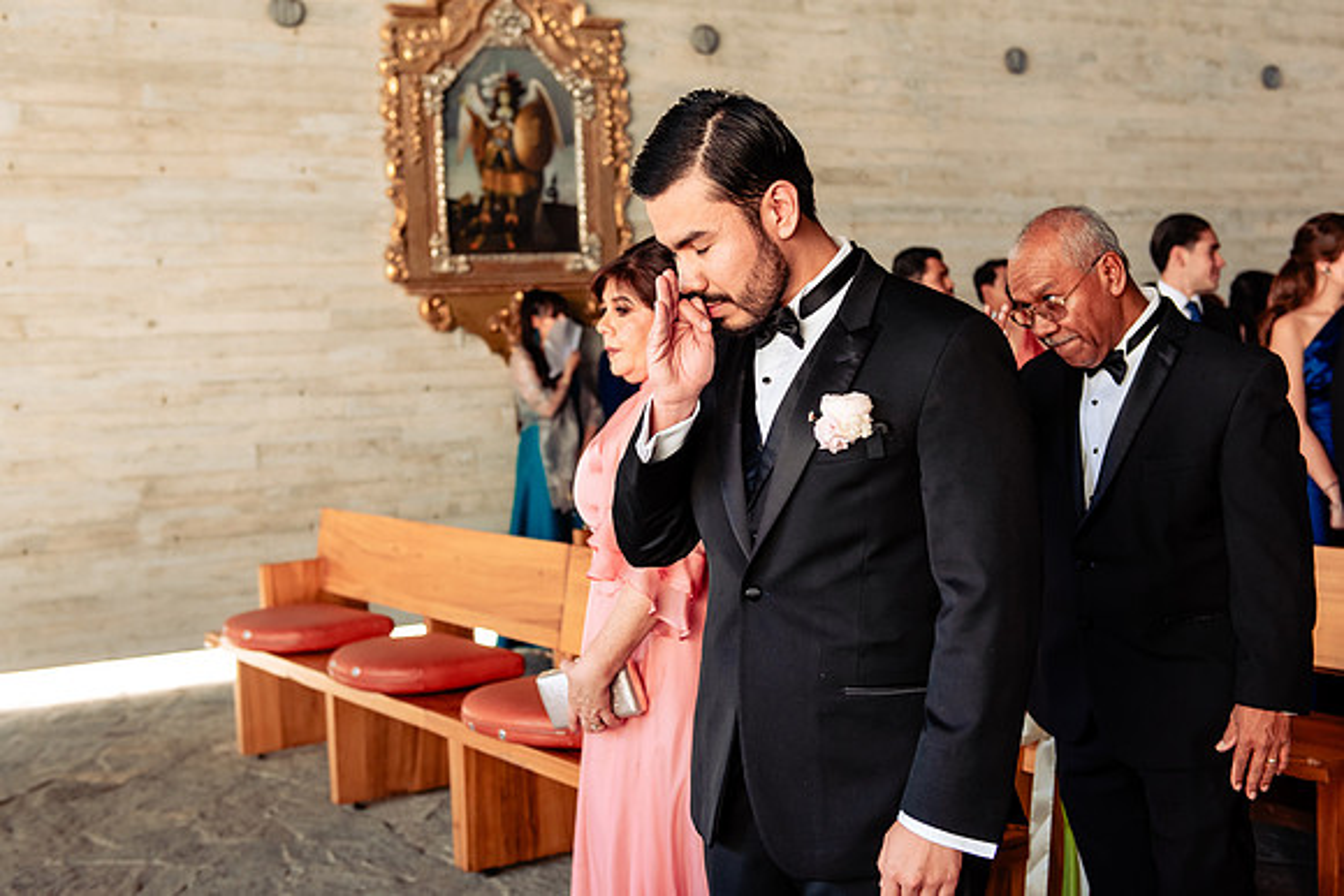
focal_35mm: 47
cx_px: 653
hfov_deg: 41.8
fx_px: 1758
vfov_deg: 28.6
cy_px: 435
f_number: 3.5
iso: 640
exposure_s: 1/250
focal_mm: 45
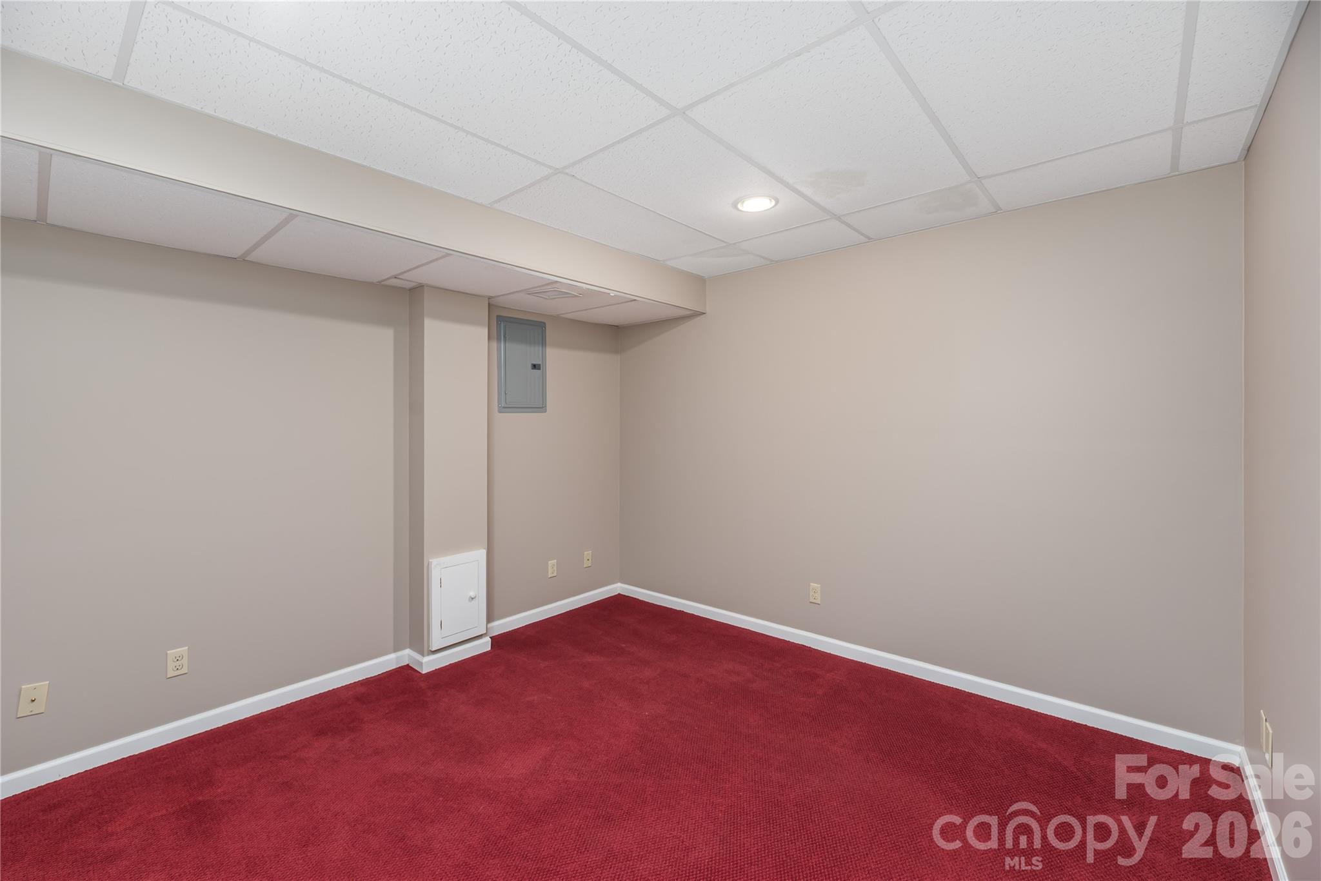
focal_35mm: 14
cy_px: 440
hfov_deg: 104.2
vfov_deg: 81.2
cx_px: 660
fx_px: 514
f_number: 7.1
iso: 320
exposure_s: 1/2
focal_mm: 14
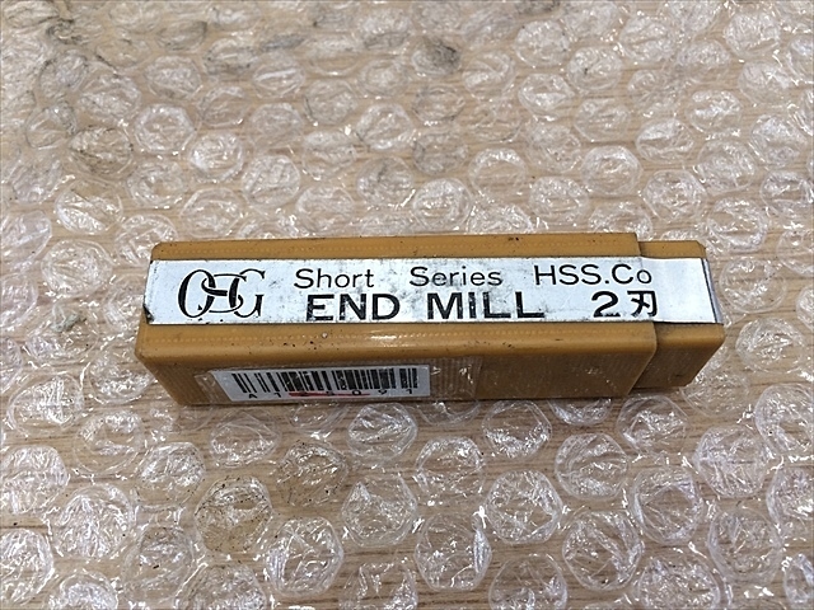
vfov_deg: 48.2
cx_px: 407
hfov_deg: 61.7
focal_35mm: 29
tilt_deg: -63.9
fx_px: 682
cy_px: 305
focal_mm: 4.15
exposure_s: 1/30
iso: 64
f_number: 2.2
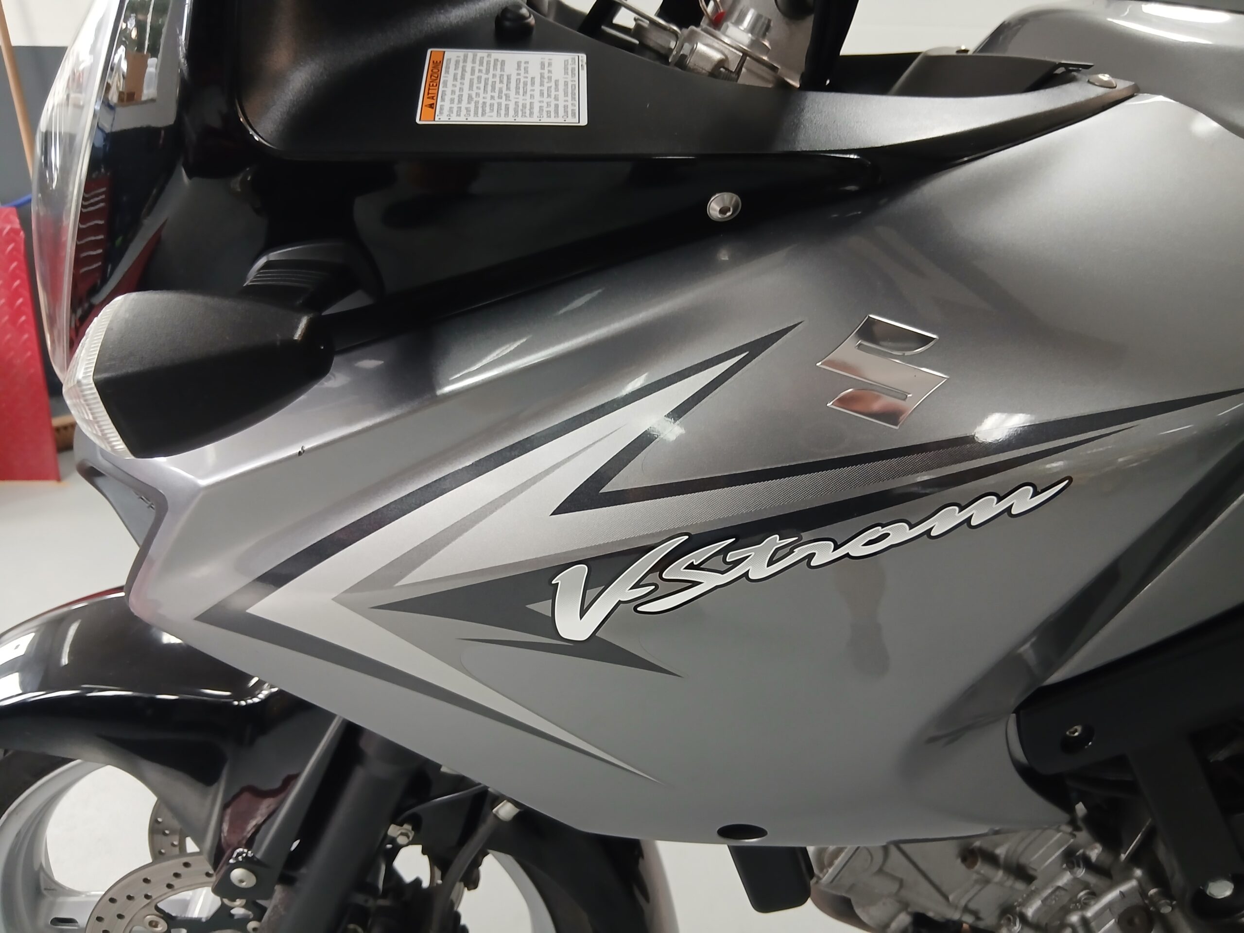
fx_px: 934
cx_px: 622
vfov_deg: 53.1
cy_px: 466
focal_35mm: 26
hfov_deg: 67.3
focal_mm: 3.98
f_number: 1.8
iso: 250
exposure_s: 1/33.3
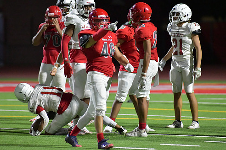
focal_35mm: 354
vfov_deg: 3.9
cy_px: 66
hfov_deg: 5.8
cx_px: 113
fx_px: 2222
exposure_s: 1/1250
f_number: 4
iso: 8000
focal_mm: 300
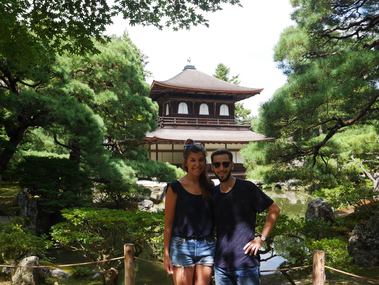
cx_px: 190
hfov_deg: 53.9
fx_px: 372
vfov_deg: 41.8
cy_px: 142
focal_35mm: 34
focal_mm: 17
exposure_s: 1/250
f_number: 5.6
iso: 200
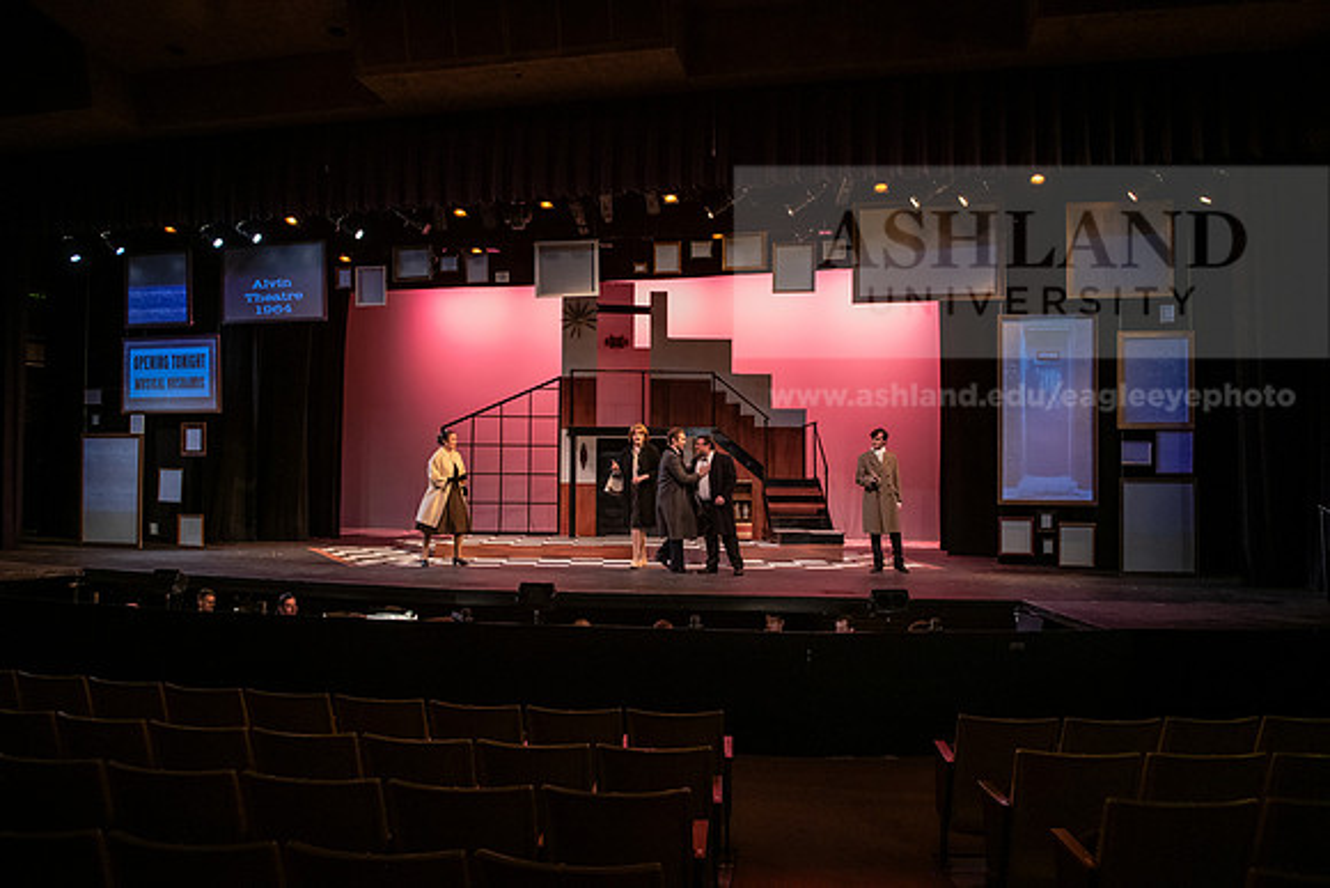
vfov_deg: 49.6
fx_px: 961
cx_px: 665
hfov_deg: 69.4
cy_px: 444
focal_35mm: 26
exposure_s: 1/200
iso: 2500
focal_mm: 26
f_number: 3.2
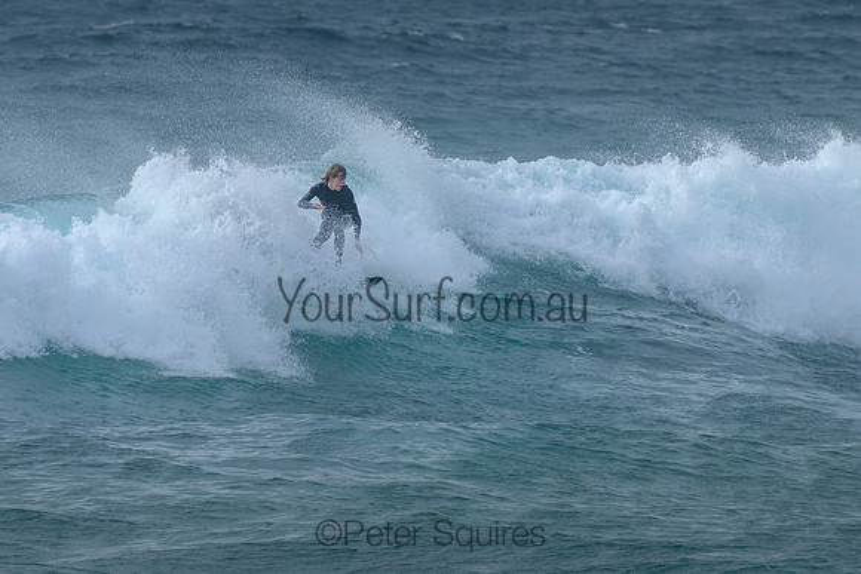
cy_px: 248
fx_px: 13164
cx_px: 353
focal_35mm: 550
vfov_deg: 2.5
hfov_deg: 3.7
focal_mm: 400
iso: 500
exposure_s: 1/2000
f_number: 8
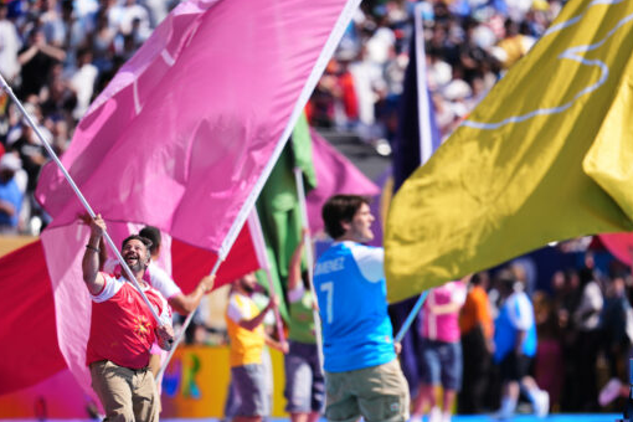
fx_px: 9318
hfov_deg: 3.9
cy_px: 258
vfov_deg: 2.6
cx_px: 364
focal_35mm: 530
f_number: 2.8
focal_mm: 400
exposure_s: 1/2500
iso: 200
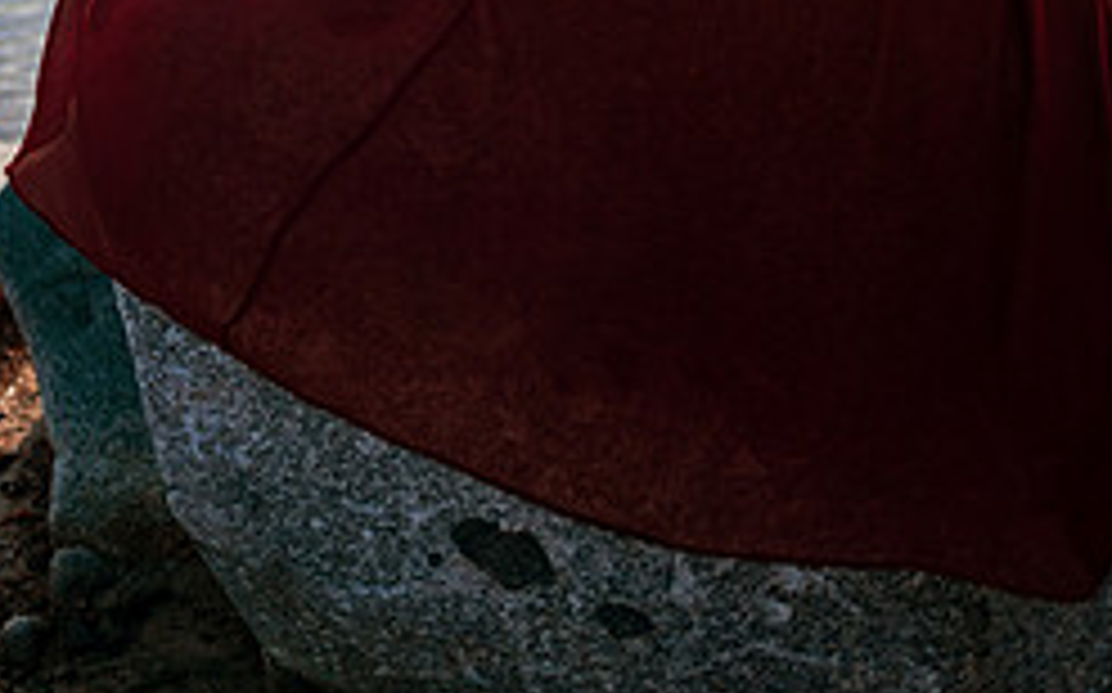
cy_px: -252
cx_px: 644
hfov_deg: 31.5
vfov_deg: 18.4
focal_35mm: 65
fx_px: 1969
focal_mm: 35
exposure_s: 1/8000
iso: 50
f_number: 1.8
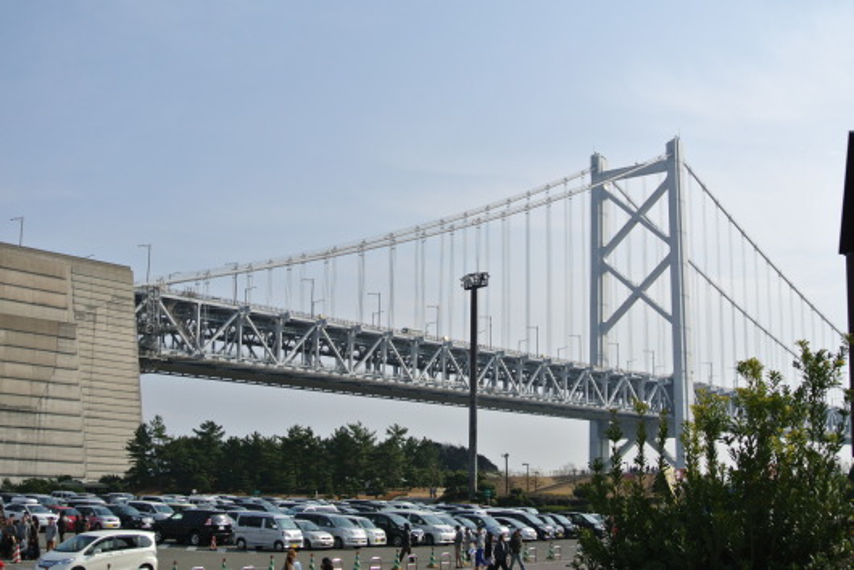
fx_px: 1163
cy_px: 285
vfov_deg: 27.6
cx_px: 427
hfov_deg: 40.3
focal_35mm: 49
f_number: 5
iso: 100
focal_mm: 18.2
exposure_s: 1/1000
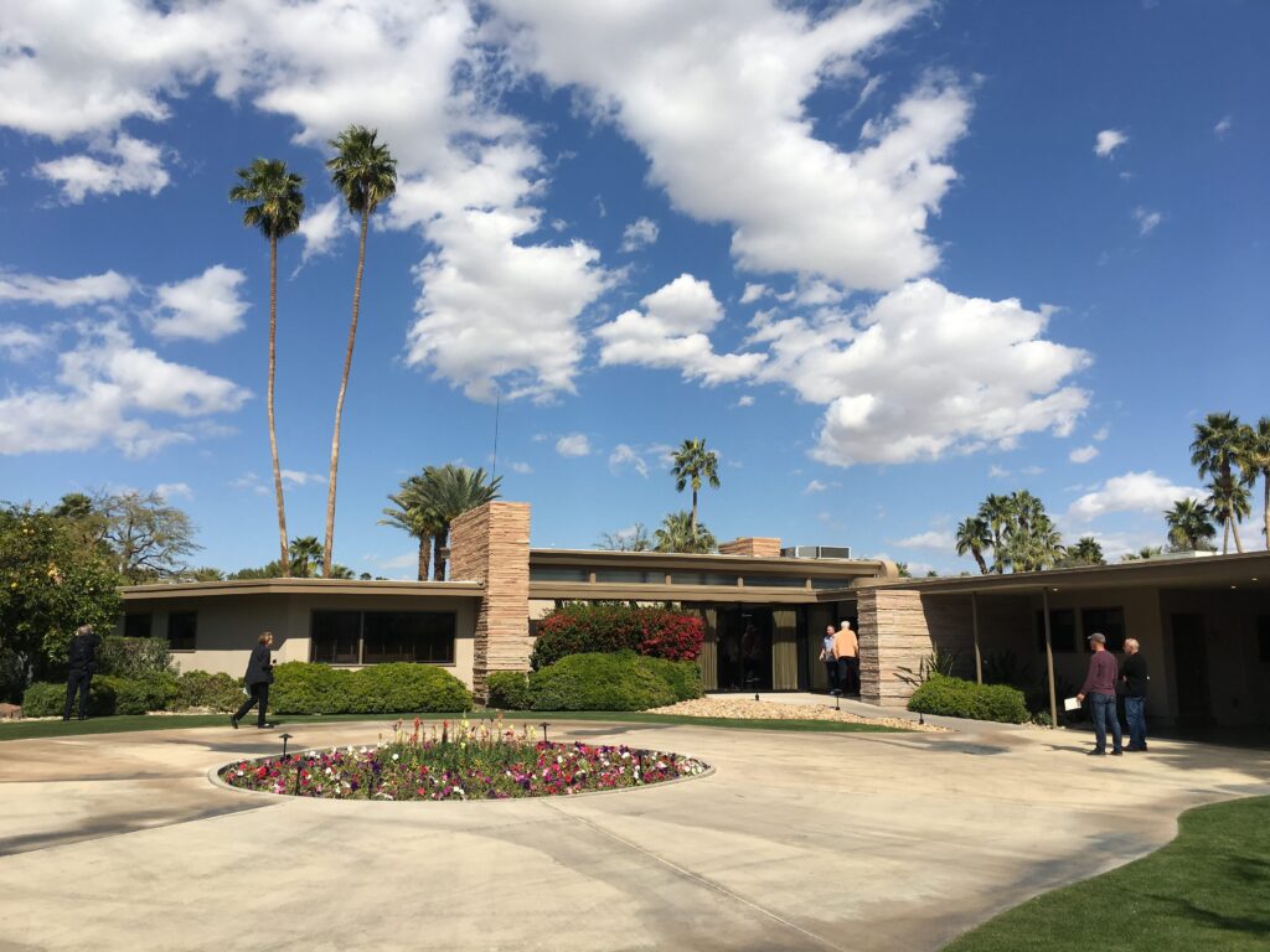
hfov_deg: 61.7
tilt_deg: +9.3
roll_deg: +1.0
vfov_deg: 48.2
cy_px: 476
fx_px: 1064
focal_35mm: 29
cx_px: 635
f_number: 2.2
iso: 25
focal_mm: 4.15
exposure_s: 1/2849
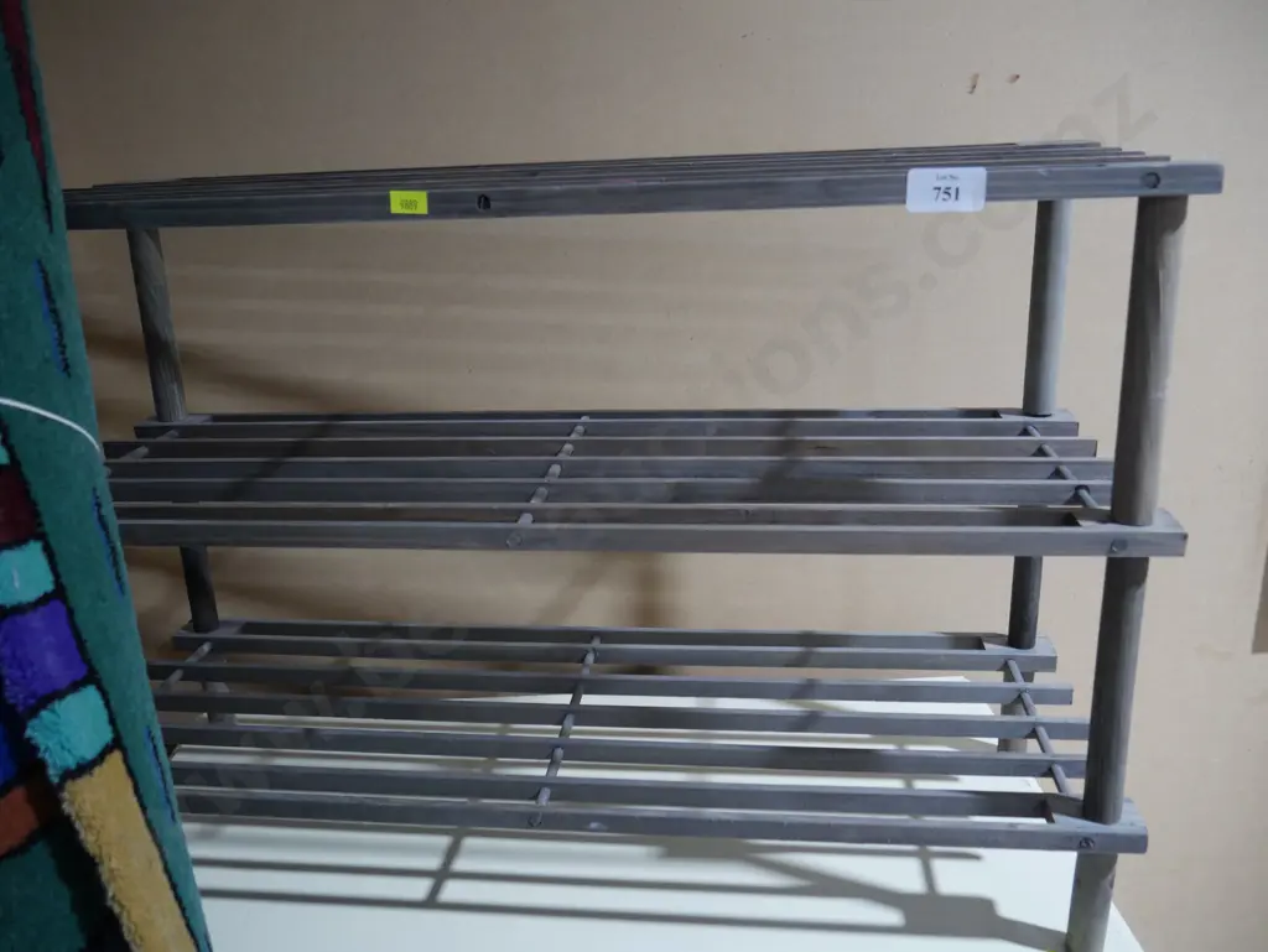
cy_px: 476
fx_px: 1026
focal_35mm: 28
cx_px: 634
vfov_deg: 49.8
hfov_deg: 63.4
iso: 500
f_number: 3.5
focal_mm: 14
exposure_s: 1/60
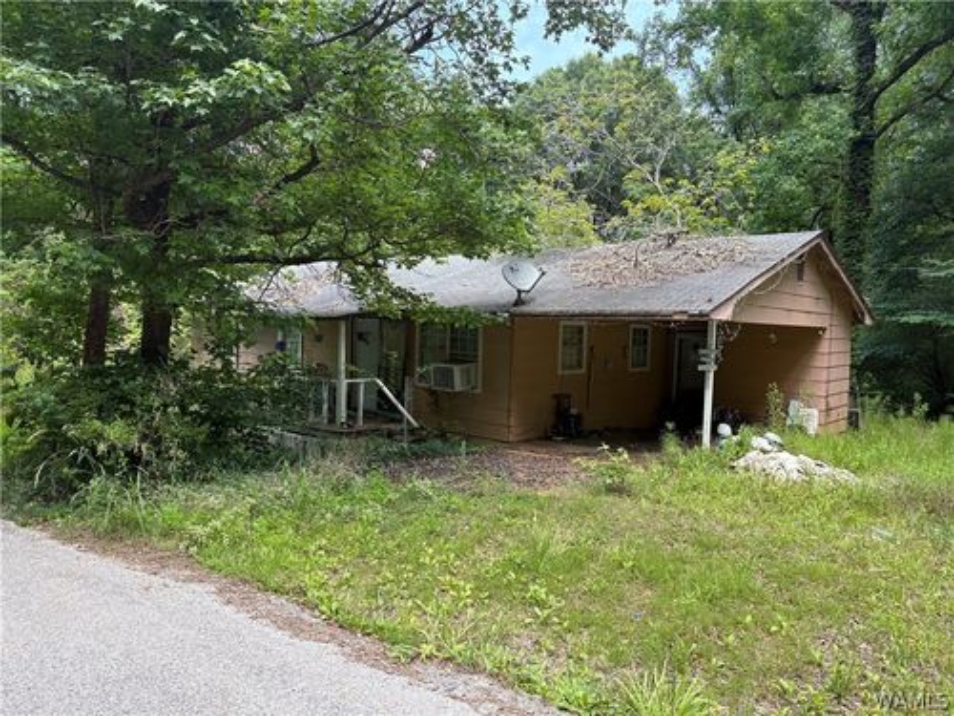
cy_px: 358
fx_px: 717
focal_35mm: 26
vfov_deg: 53.1
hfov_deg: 67.3
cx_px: 477
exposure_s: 1/211
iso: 40
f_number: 1.6
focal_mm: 5.96
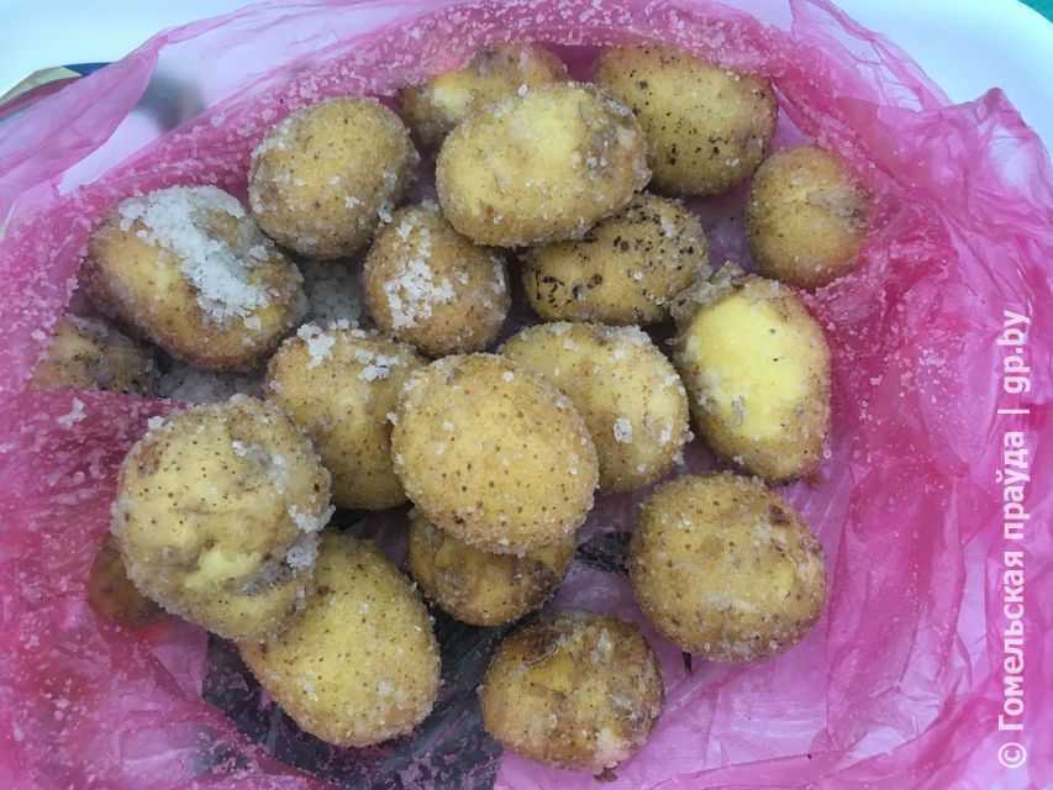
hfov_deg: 61.7
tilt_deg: -77.9
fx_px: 882
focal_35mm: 29
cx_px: 526
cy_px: 395
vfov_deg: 48.2
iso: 125
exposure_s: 1/33
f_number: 2.2
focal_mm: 4.15
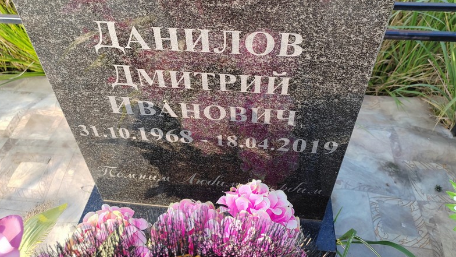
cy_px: 89
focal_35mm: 30
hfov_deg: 64.3
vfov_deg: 38.6
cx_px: 225
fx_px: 363
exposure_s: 1/270
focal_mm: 5.52
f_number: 1.9
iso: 100
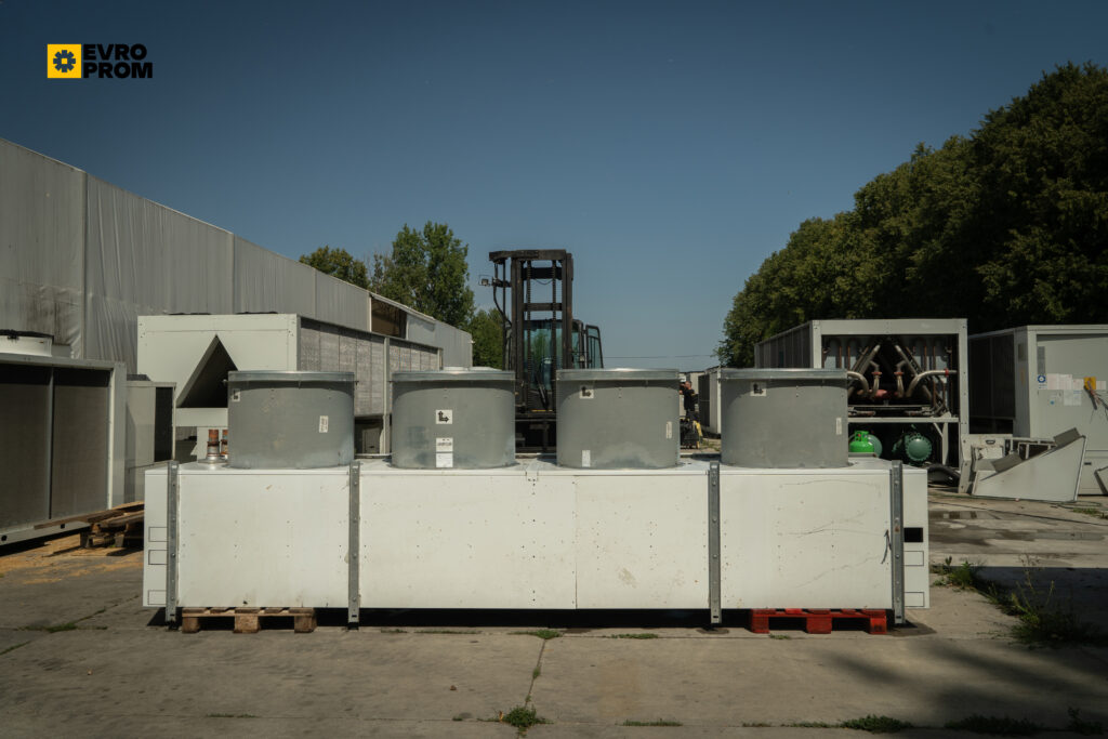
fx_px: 923
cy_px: 370
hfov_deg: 61.9
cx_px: 554
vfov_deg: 43.6
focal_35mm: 30
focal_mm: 30
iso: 100
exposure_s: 1/250
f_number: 8
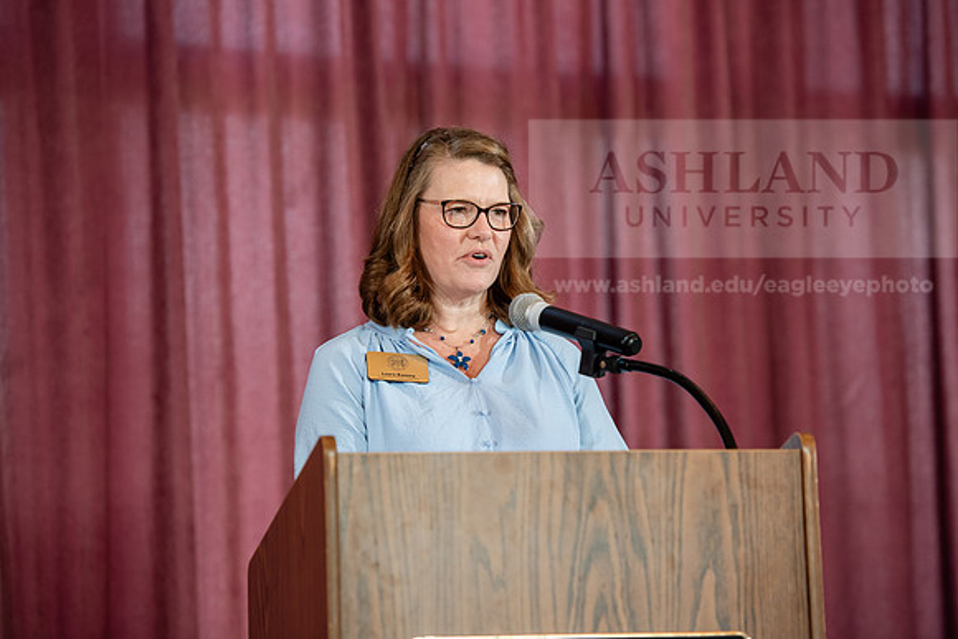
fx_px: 3460
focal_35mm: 130
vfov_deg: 10.6
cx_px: 479
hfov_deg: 15.8
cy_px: 320
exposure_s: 1/200
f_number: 3.5
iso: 1250
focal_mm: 130
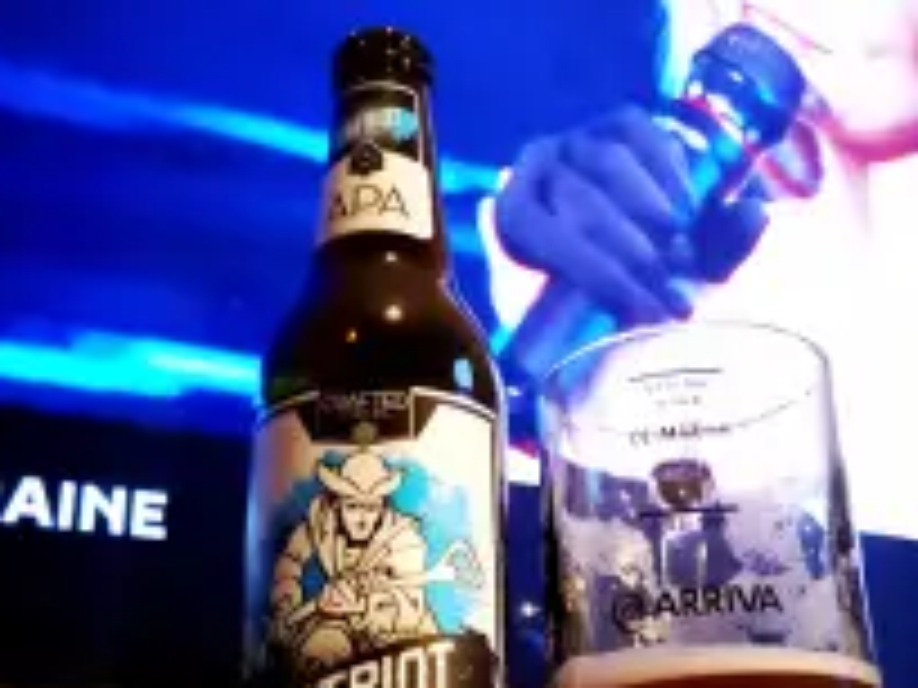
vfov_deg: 26.5
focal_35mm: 55
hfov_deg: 34.9
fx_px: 1459
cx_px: 526
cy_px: 387
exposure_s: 1/20
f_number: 2
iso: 1179
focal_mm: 3.54
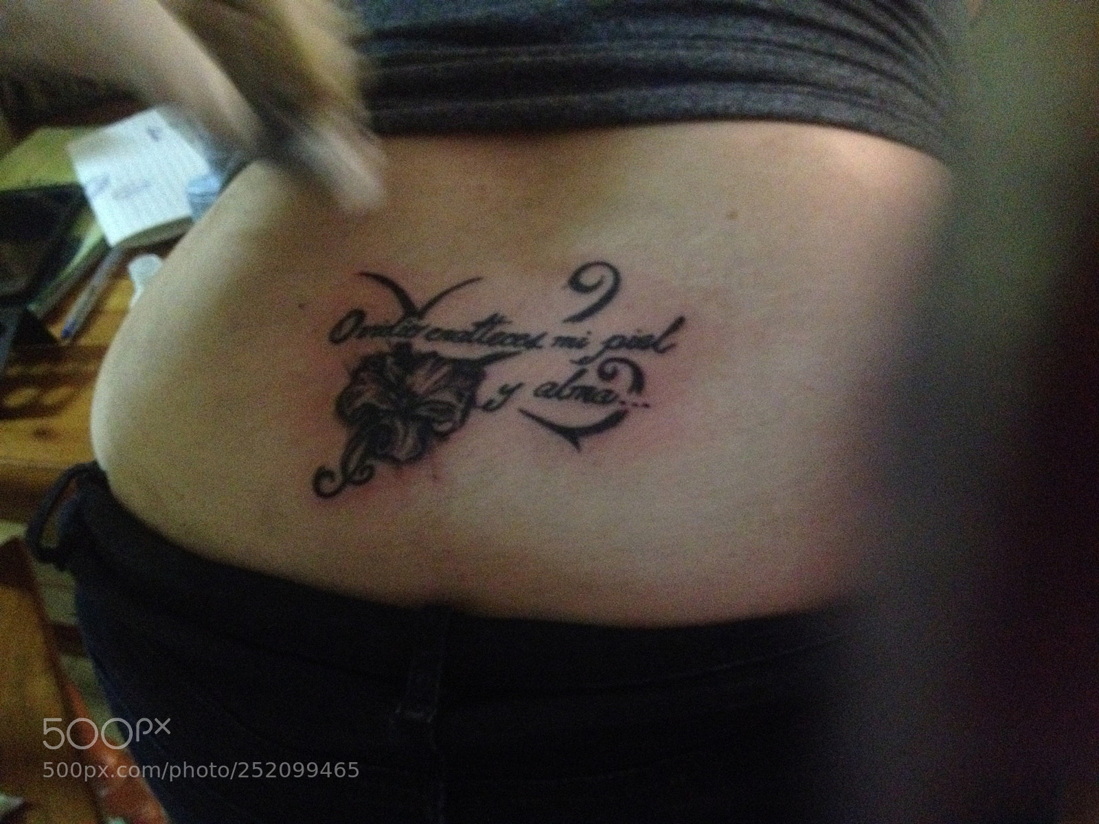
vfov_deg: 40.7
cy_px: 412
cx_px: 550
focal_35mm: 35
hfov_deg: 52.6
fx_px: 1111
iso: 800
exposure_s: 1/15
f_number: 2.4
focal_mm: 4.28
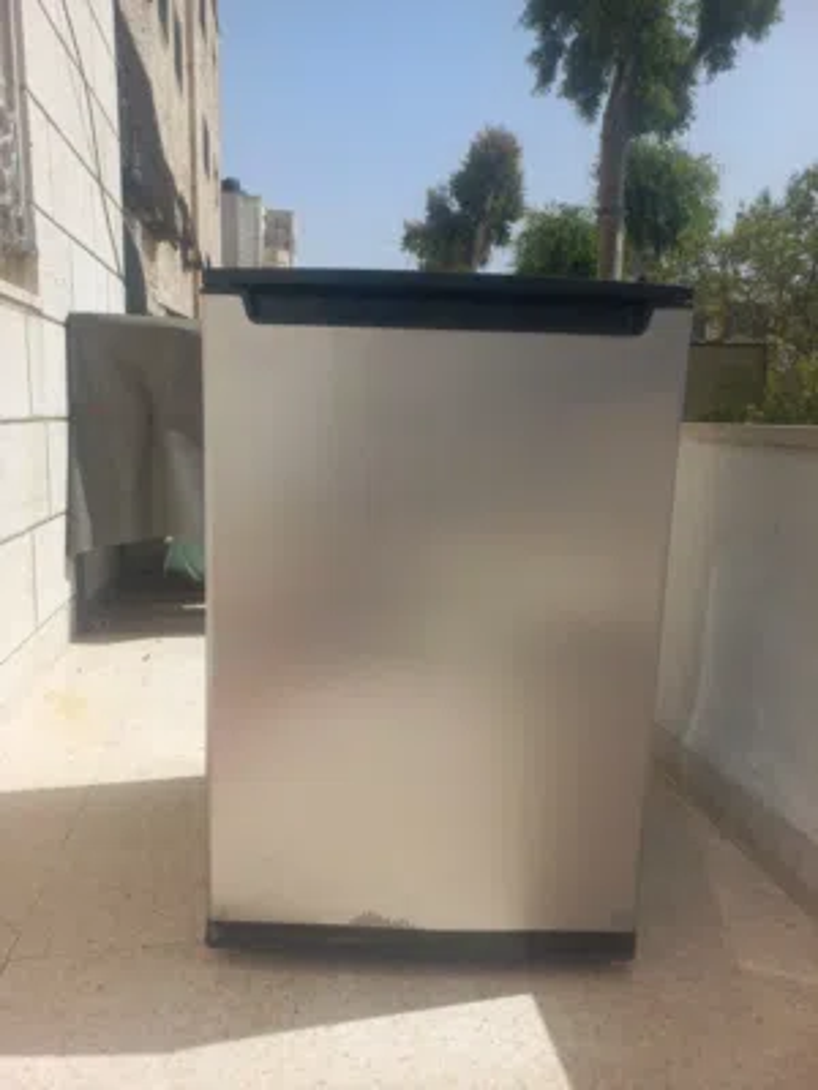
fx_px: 788
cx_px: 409
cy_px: 545
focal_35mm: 25
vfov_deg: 69.4
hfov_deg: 54.9
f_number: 1.8
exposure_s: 1/883
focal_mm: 4.6
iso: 25
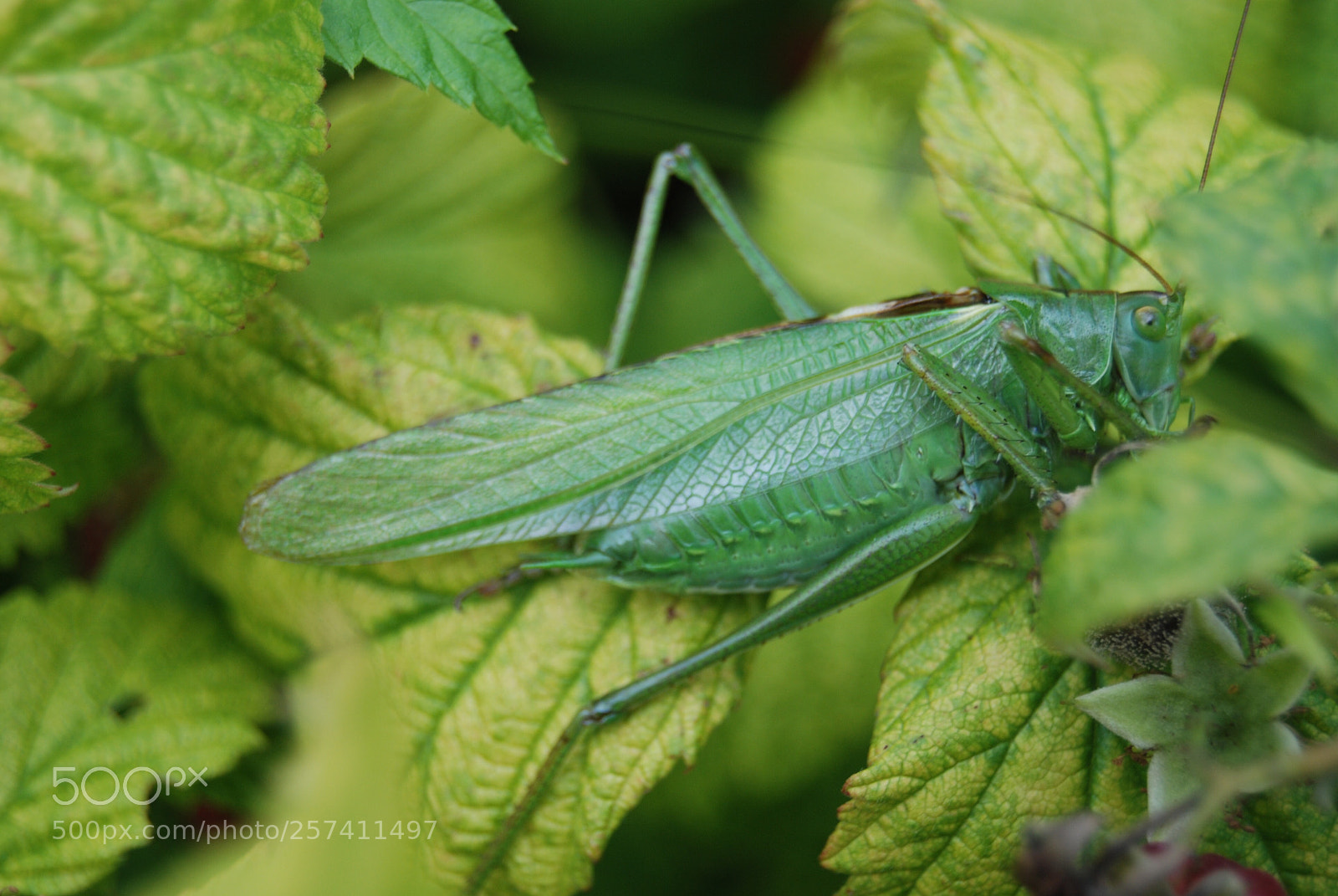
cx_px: 669
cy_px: 448
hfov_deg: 24.6
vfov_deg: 16.6
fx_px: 3070
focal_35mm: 82
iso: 200
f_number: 5.6
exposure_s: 1/100
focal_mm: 55
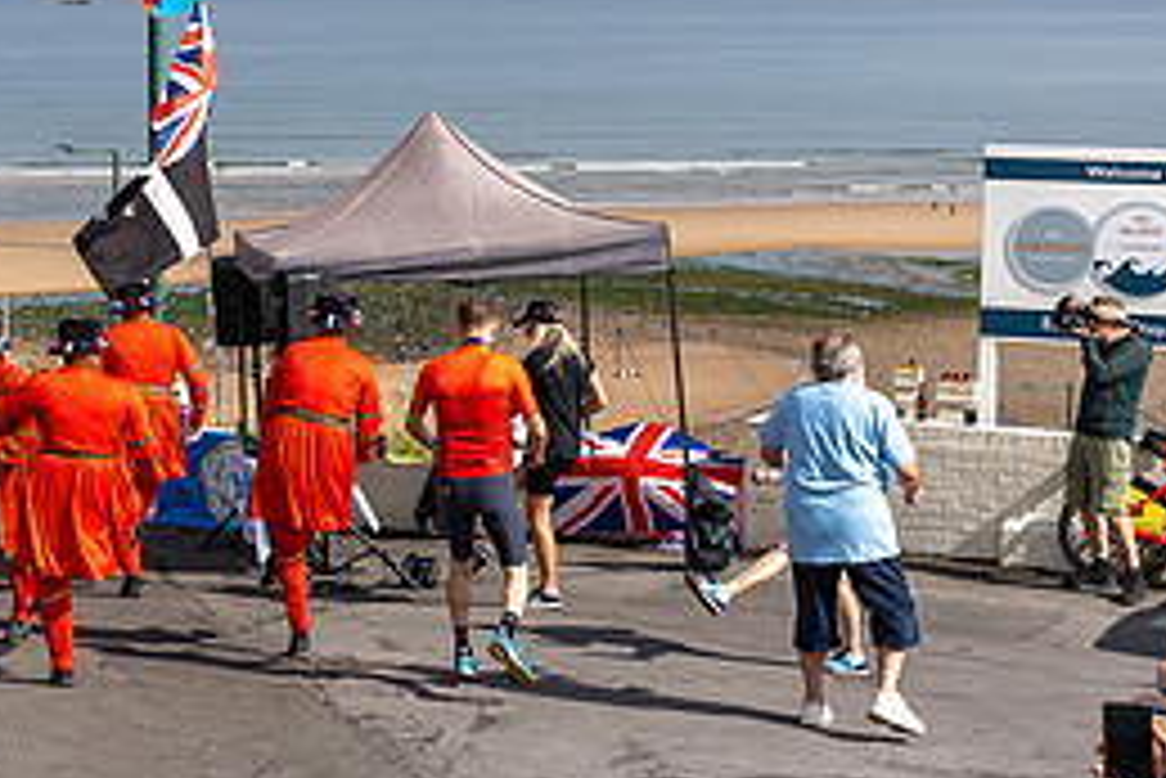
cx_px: 225
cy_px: 227
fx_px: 2690
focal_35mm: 83
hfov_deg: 24.1
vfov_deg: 16.4
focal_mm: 35
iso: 100
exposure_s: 1/800
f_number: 5.6
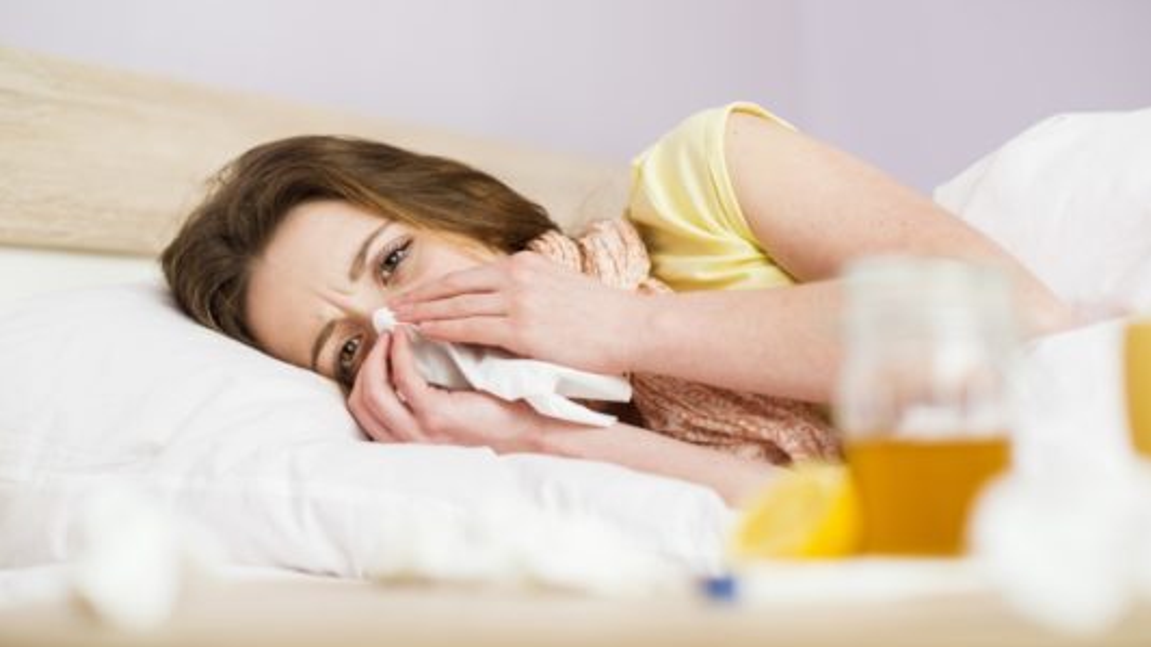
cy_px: 368
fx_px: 2746
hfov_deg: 23.7
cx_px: 579
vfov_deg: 13.4
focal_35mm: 90
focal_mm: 85
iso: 100
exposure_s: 1/160
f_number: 2.8
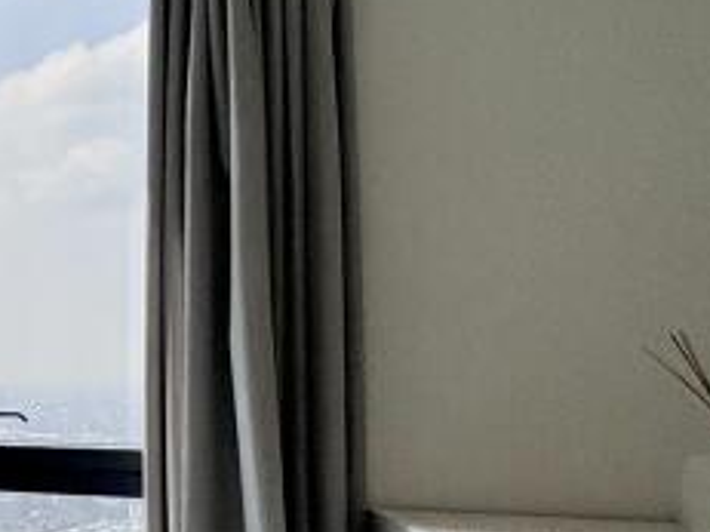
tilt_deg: +1.1
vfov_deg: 23.5
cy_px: 351
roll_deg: -0.6
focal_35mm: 62
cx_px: -621
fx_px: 1271
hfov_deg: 20.3
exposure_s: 1/1395
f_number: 2.2
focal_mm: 2.22
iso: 50
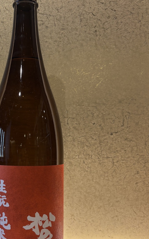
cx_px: 33
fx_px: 273
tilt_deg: -1.5
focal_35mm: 42
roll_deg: -0.3
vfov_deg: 46.9
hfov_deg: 29.9
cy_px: 146
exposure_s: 1/100
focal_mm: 5.96
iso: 64
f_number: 1.6
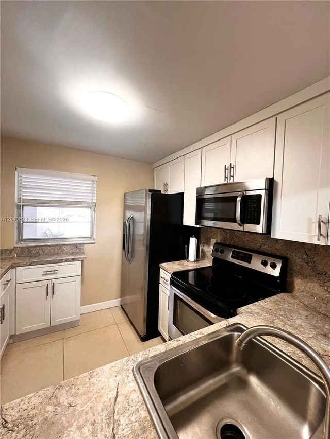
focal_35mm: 13
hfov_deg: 89.9
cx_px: 165
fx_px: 165
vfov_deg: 106.2
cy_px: 220
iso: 250
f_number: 1.8
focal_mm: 1.57
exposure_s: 1/60
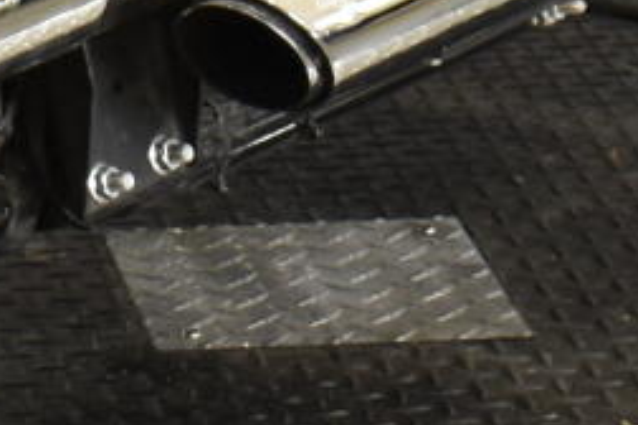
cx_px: -137
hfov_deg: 7.1
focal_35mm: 286
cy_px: -737
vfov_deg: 4.6
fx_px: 5068
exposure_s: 1/25
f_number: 3.8
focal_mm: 24
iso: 400
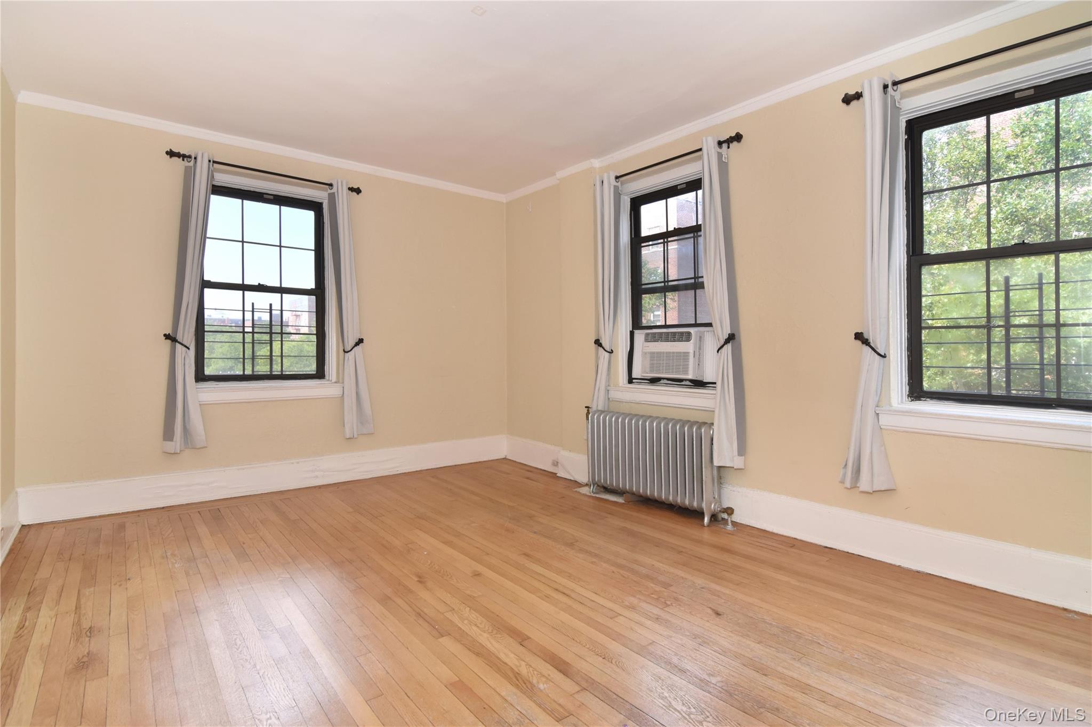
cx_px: 546
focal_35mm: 16
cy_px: 364
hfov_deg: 95.0
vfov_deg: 72.0
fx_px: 500
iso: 640
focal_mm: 11
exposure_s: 1/60
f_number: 8
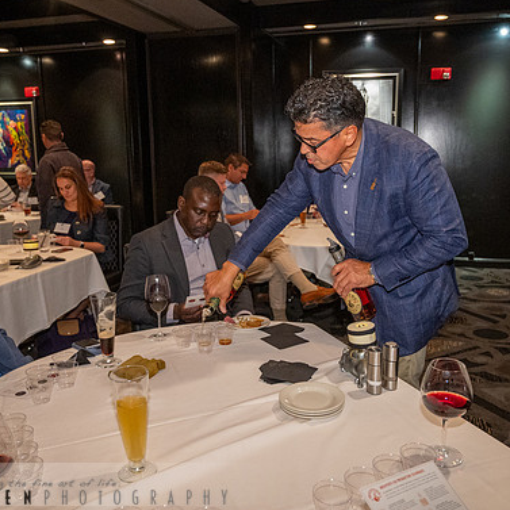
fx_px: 567
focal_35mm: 34
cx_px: 275
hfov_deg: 48.4
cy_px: 254
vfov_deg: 48.5
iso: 5000
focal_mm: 26
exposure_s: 1/60
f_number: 4
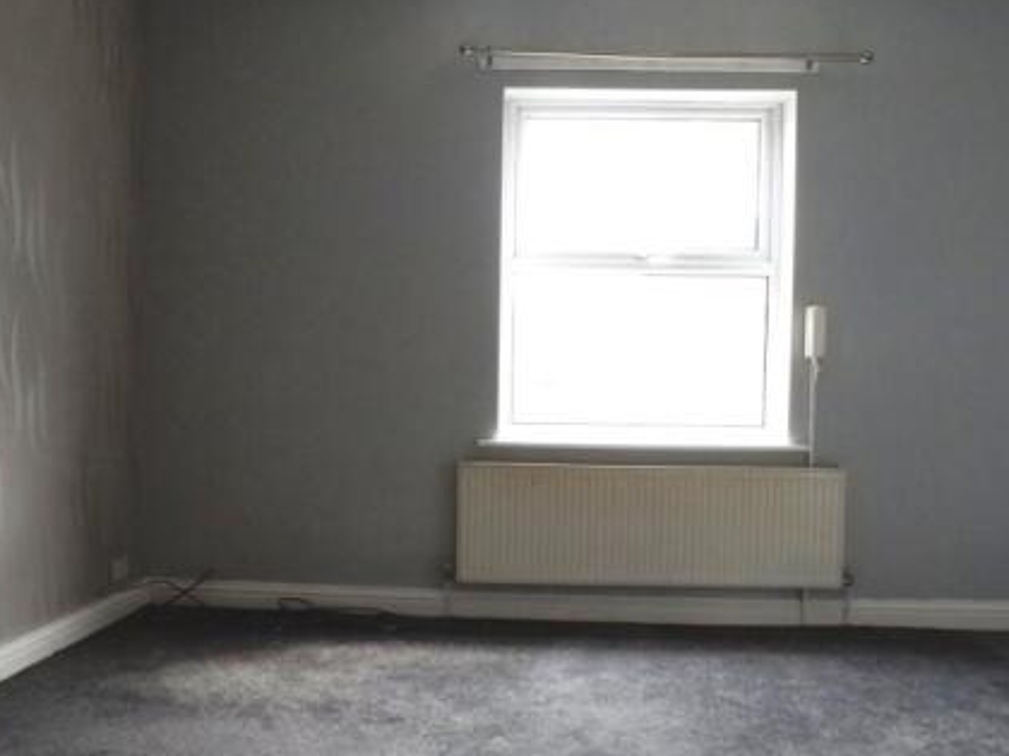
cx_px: 491
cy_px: 397
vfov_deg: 39.6
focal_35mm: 36
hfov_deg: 51.3
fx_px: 1049
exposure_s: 1/52
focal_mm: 16
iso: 4000
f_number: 18
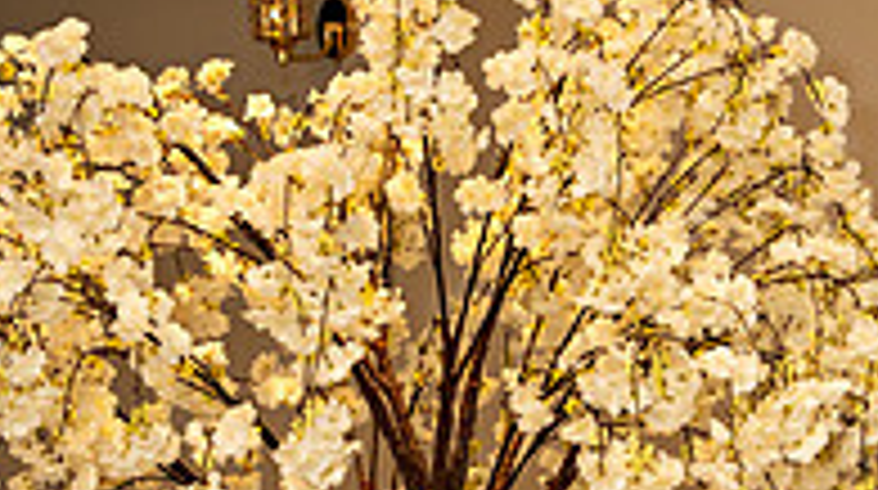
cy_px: 418
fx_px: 4789
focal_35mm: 206
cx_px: 473
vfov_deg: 5.9
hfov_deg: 10.5
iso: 640
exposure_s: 1/160
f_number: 4.5
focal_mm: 85
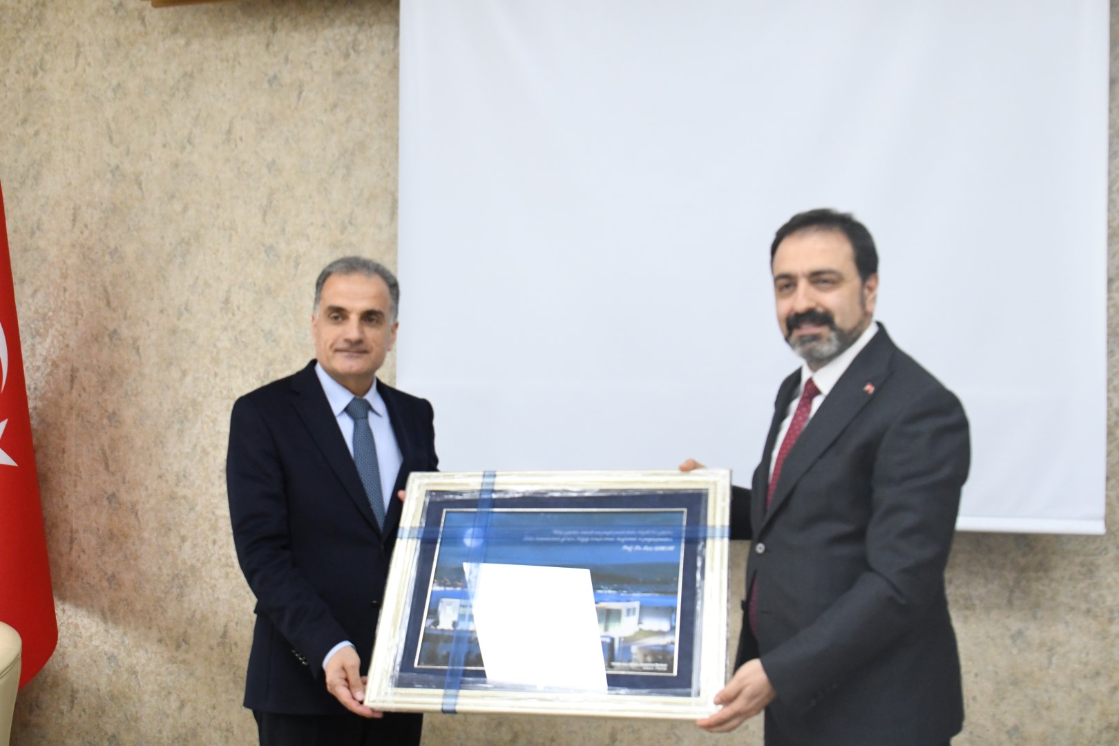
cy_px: 373
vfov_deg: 36.9
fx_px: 1119
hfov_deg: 53.1
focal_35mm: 36
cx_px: 560
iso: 3200
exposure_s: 1/125
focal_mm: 24
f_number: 5.6
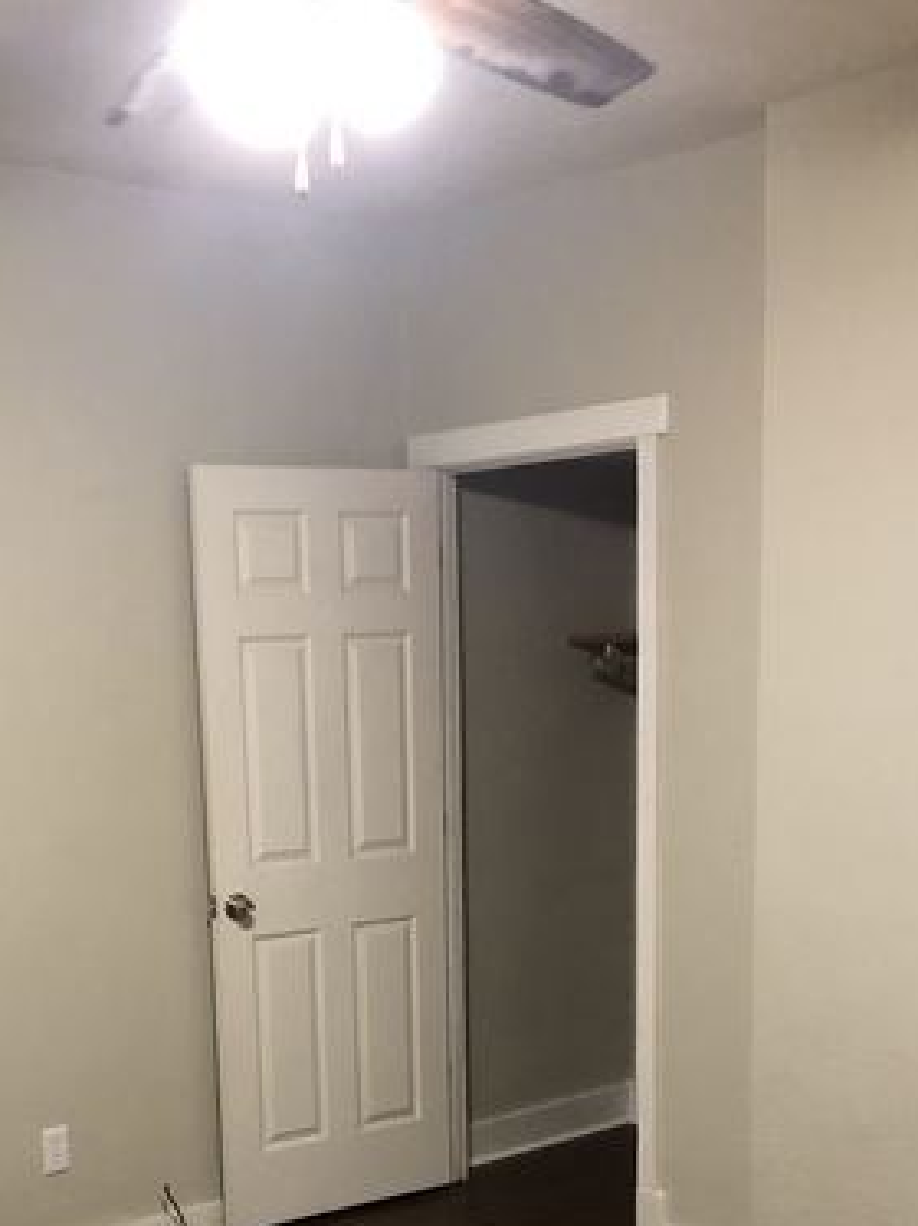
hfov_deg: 29.0
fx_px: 1770
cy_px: 1038
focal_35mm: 50
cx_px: 344
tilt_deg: -11.5
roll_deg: +1.5
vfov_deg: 36.5
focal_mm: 4
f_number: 1.8
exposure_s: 1/15
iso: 100
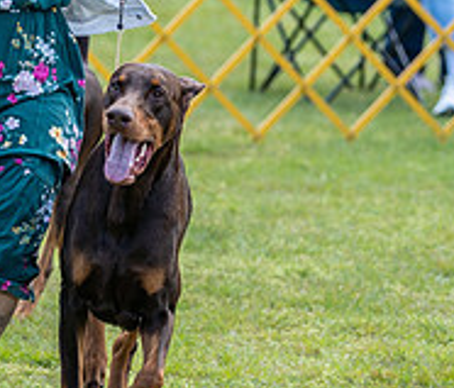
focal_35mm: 493
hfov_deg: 3.8
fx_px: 6805
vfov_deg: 3.3
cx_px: 168
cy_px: 5
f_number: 3.2
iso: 100
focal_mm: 125
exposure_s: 1/500
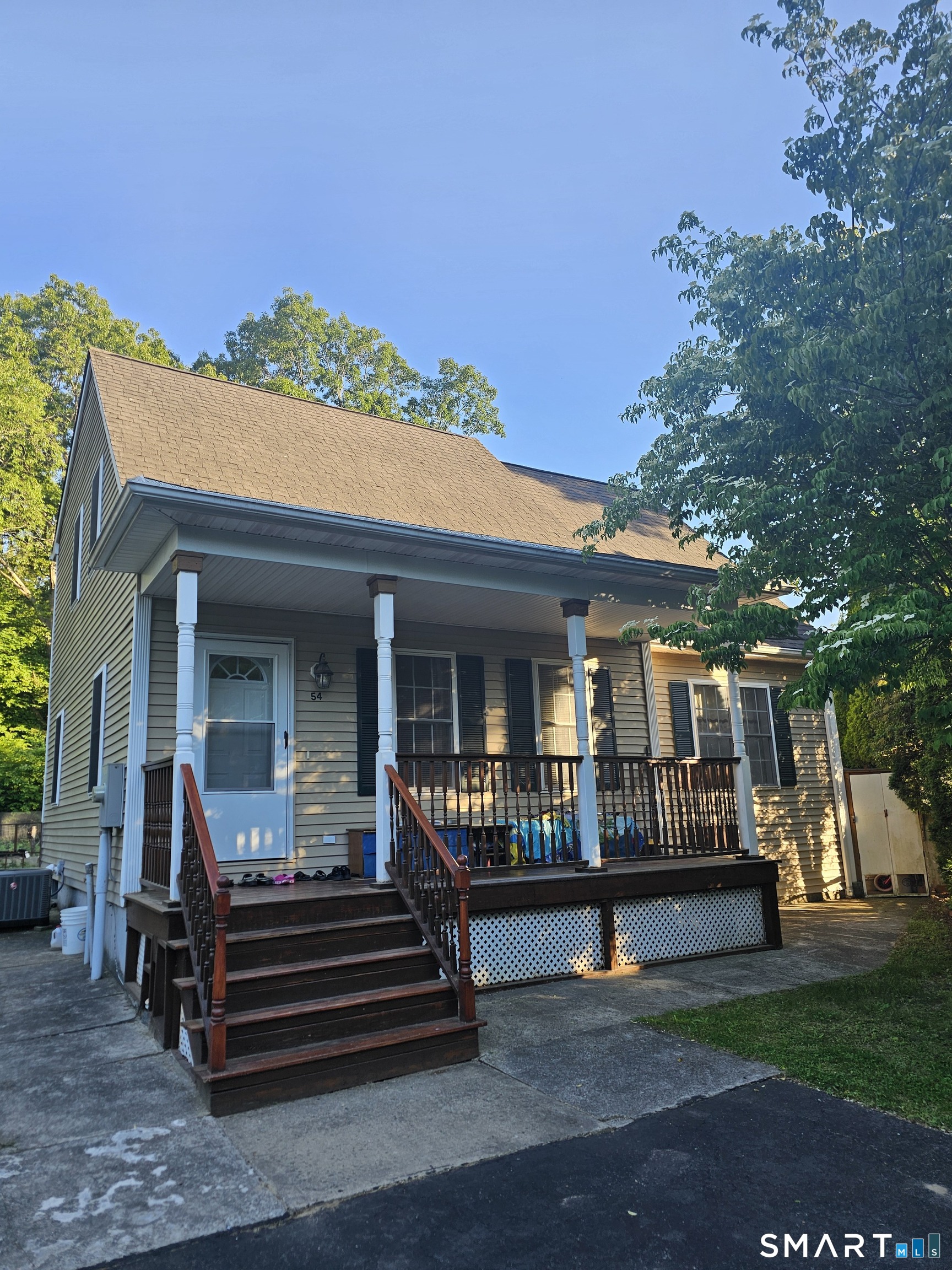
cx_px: 476
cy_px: 635
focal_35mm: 23
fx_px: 843
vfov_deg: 73.9
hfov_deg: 58.9
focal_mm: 6.3
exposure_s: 1/100
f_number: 1.7
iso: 12
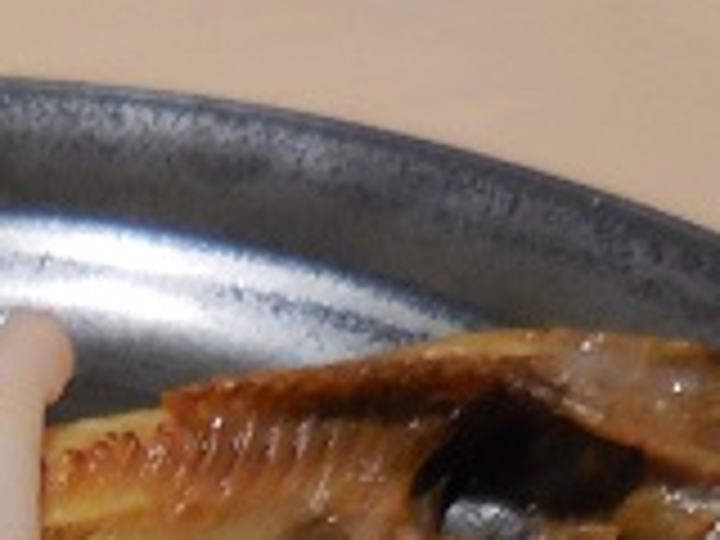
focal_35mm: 94
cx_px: -153
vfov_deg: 14.6
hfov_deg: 19.6
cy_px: 814
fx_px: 1955
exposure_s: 1/8
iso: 500
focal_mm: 4.5
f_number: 3.3
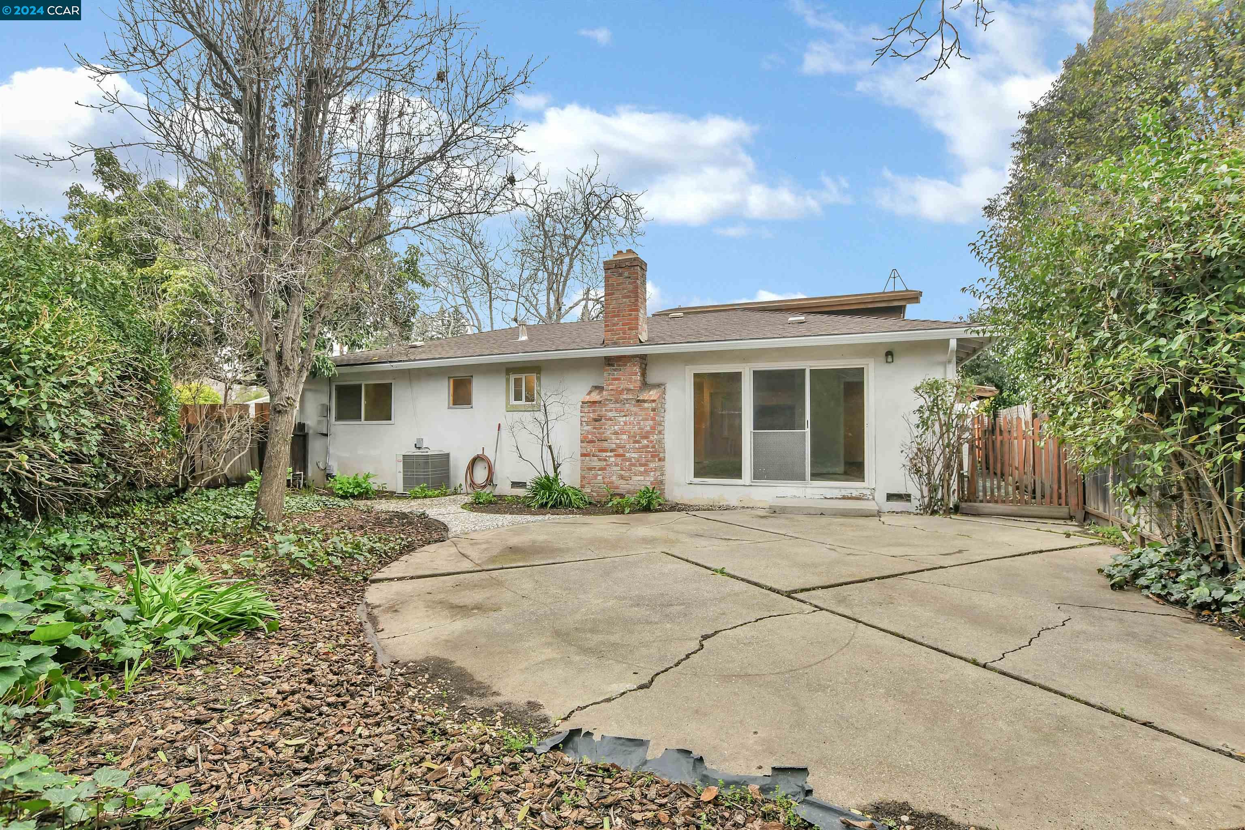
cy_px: 415
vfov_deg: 77.3
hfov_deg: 100.4
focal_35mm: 15
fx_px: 519
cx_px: 622
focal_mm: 10
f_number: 5.6
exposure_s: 1/125
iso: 640
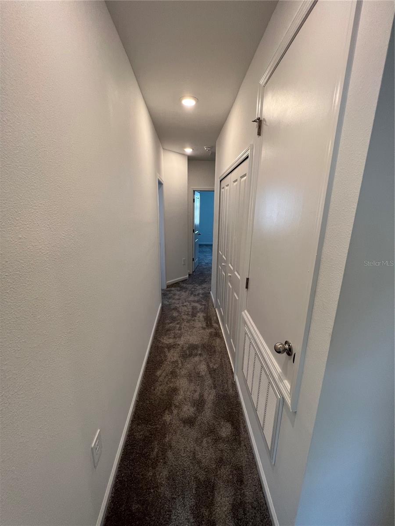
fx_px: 198
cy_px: 263
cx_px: 198
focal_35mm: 13
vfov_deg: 106.2
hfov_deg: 89.9
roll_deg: -0.5
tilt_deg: -14.1
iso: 125
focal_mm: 1.57
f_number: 1.8
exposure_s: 1/120
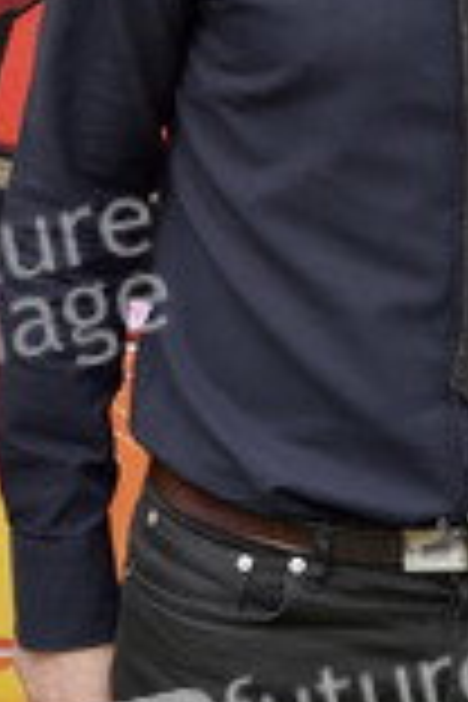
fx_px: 3510
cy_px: 81
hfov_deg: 7.6
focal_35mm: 180
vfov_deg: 11.4
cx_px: 430
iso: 400
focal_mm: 70
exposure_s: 1/320
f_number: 6.3
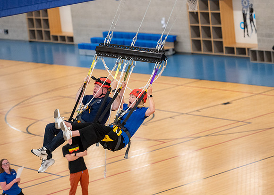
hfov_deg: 13.8
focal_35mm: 146
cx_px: 152
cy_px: 100
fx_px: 1136
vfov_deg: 9.8
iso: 6400
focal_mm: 135
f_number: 2.8
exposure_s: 1/1000
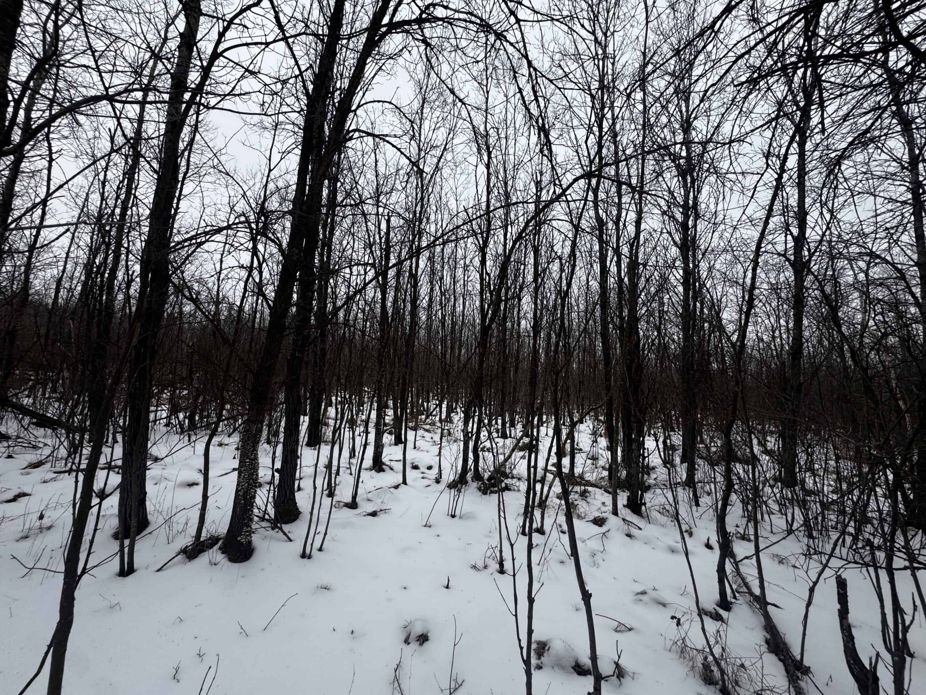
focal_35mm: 14
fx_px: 375
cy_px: 348
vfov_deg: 85.7
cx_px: 463
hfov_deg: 102.1
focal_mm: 2.22
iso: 40
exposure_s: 1/271
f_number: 2.2
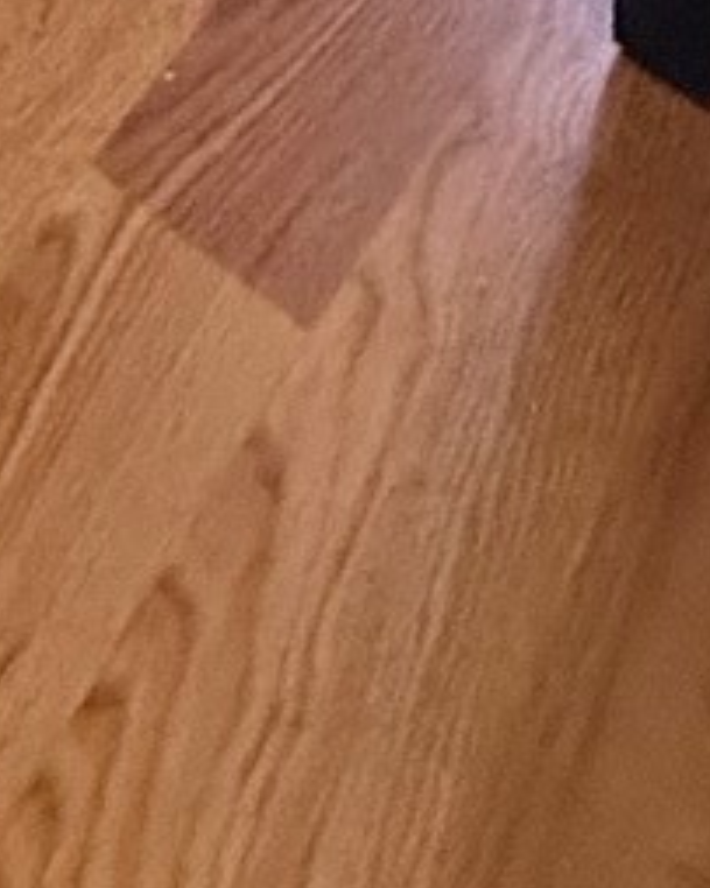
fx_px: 2260
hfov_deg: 16.7
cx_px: -248
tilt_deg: -2.3
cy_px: -1877
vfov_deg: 11.0
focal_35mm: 86
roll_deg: +0.8
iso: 640
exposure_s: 1/60
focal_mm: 2.22
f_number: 2.2
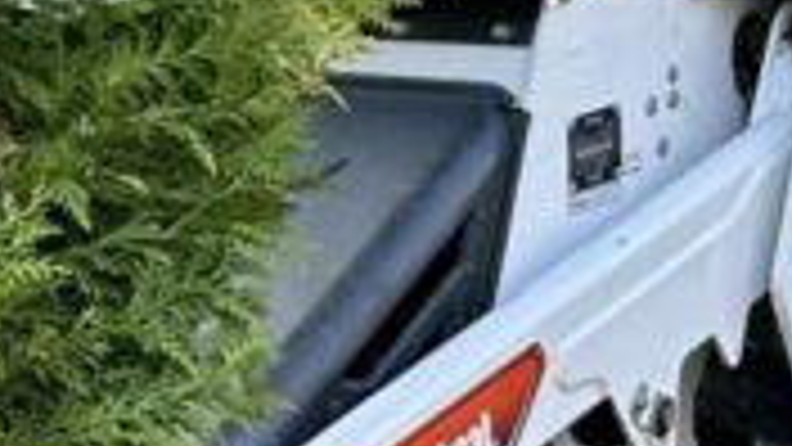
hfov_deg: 17.6
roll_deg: -1.3
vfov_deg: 10.6
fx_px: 2394
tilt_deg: -7.1
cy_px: 221
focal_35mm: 114
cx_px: -252
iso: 64
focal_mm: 6.86
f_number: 1.78
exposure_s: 1/121
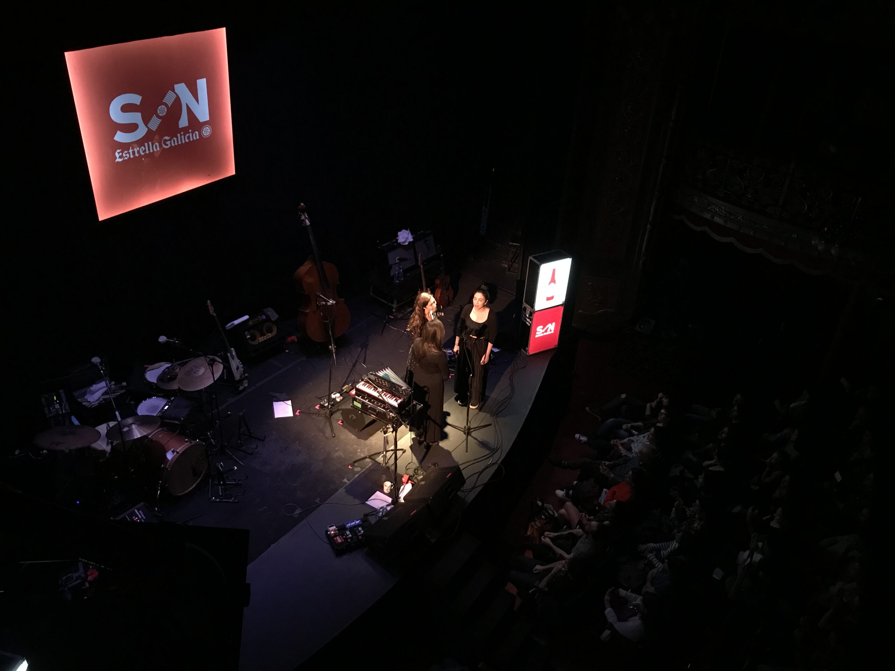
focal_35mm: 28
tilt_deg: -32.6
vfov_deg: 49.7
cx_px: 448
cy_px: 336
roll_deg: -3.7
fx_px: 724
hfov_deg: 63.4
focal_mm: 3.99
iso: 100
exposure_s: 1/4
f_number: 1.8
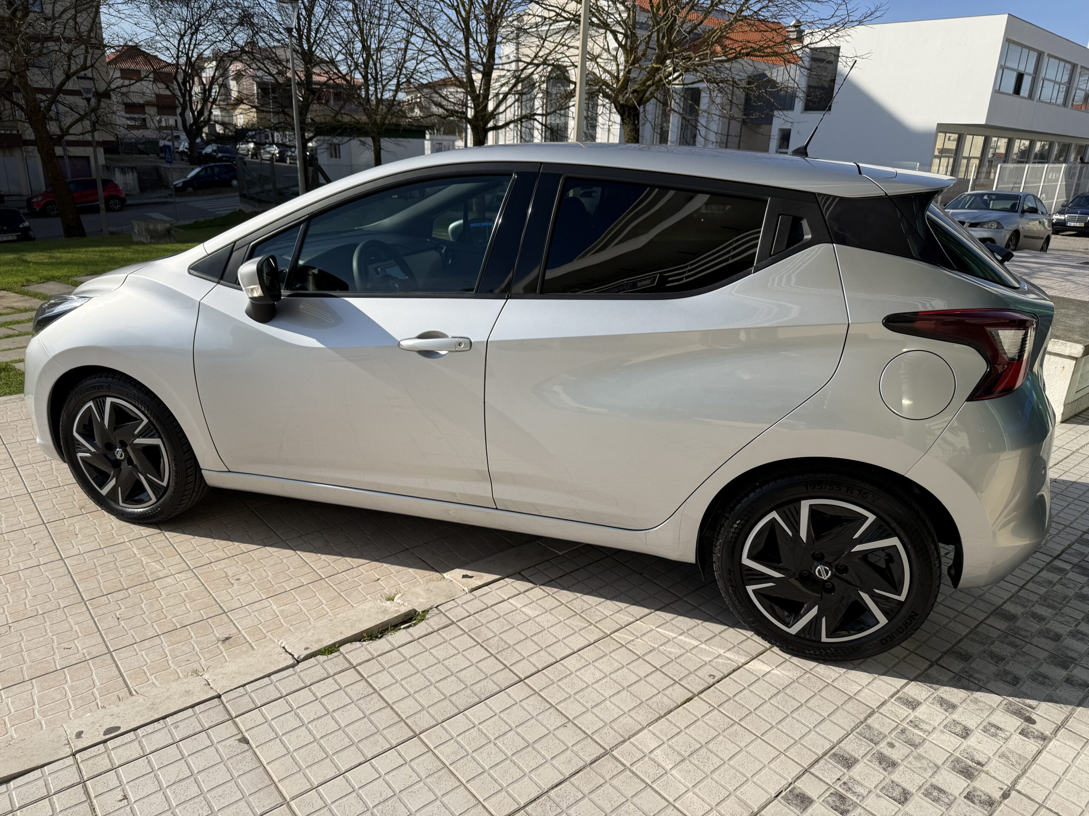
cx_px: 544
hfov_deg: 71.6
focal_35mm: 24
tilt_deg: -17.9
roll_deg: -1.9
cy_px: 408
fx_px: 755
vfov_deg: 56.8
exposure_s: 1/5714
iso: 80
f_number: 1.78
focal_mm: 6.76
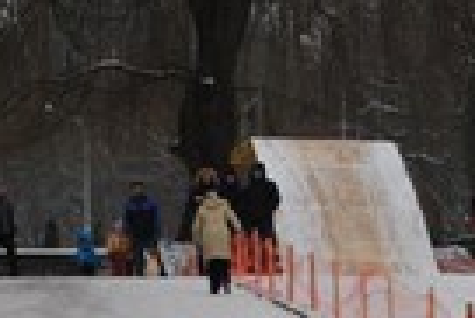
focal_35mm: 263
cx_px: 465
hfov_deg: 7.8
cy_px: 573
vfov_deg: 5.2
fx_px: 3474
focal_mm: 40
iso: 160
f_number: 5.6
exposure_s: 1/125
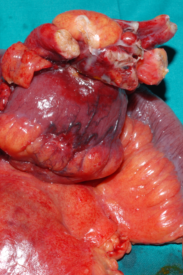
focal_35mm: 135
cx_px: 41
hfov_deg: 10.1
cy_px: 138
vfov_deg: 15.2
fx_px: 1029
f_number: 22
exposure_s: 1/250
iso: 100
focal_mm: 60
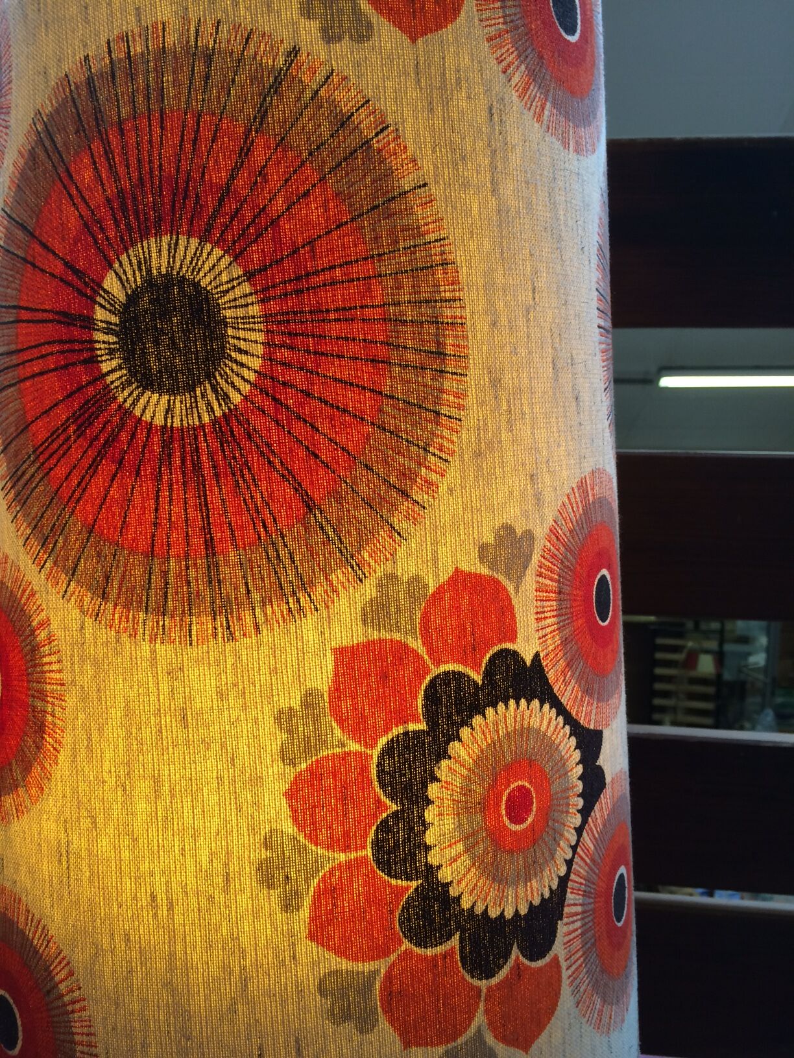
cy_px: 529
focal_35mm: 29
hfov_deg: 48.2
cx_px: 397
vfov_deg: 61.7
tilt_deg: -9.2
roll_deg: -0.2
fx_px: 887
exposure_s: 1/33
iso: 40
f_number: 2.2
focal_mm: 4.15
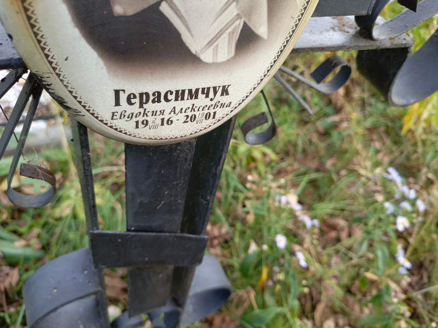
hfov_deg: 69.4
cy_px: 164
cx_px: 219
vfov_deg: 54.9
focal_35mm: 25
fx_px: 316
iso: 165
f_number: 1.69
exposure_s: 1/50
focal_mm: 4.76
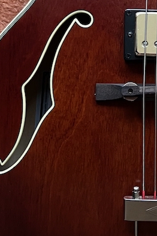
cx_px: 175
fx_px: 576
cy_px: 75
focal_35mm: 88
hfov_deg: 15.1
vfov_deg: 23.0
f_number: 1.5
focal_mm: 5.7
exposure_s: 1/35
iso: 640
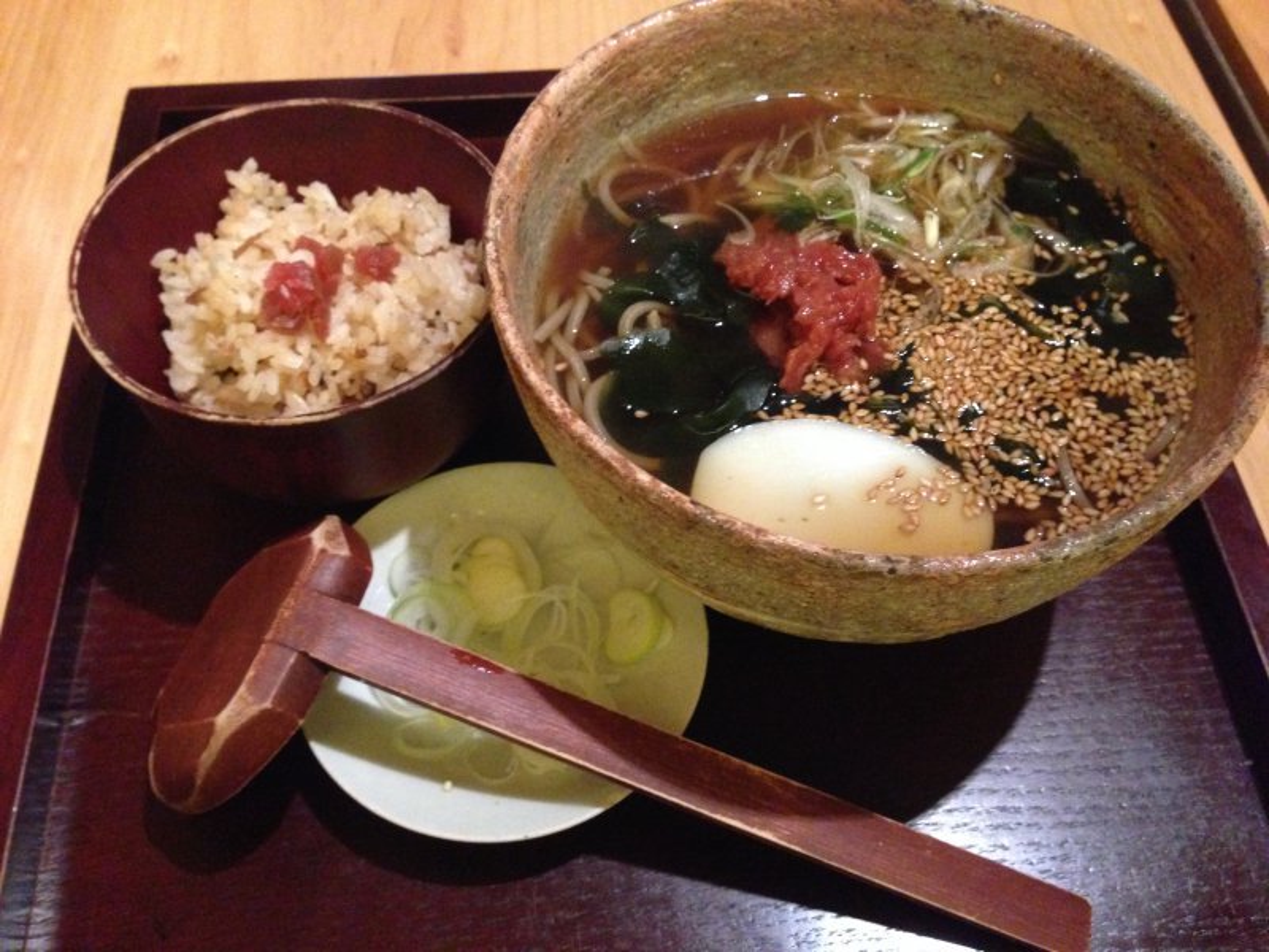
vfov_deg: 42.9
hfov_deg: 55.4
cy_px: 476
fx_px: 1210
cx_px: 634
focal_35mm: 33
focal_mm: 4.12
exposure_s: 1/15
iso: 640
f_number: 2.4
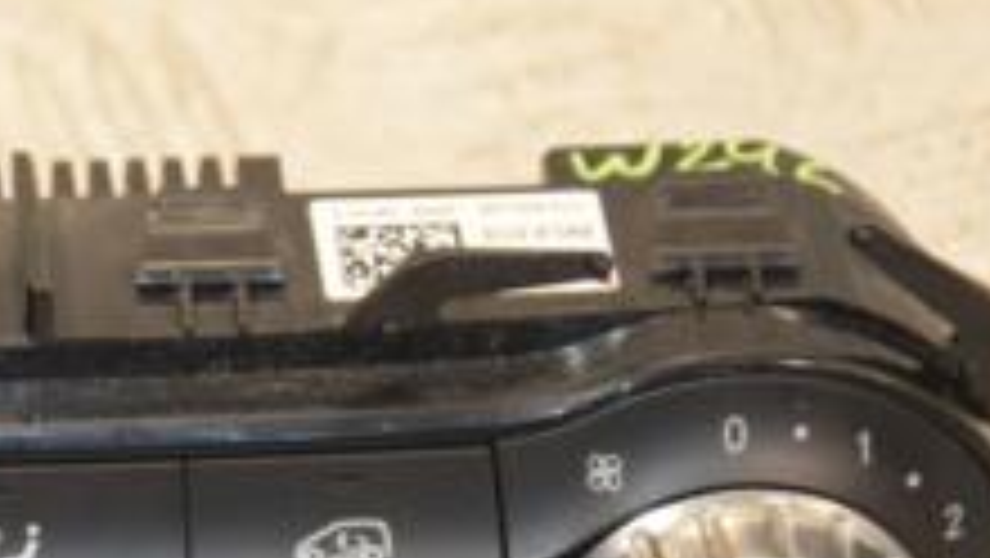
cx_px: -68
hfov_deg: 5.6
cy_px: 594
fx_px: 10111
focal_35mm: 385
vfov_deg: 3.2
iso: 800
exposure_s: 1/160
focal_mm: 90
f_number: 5.6
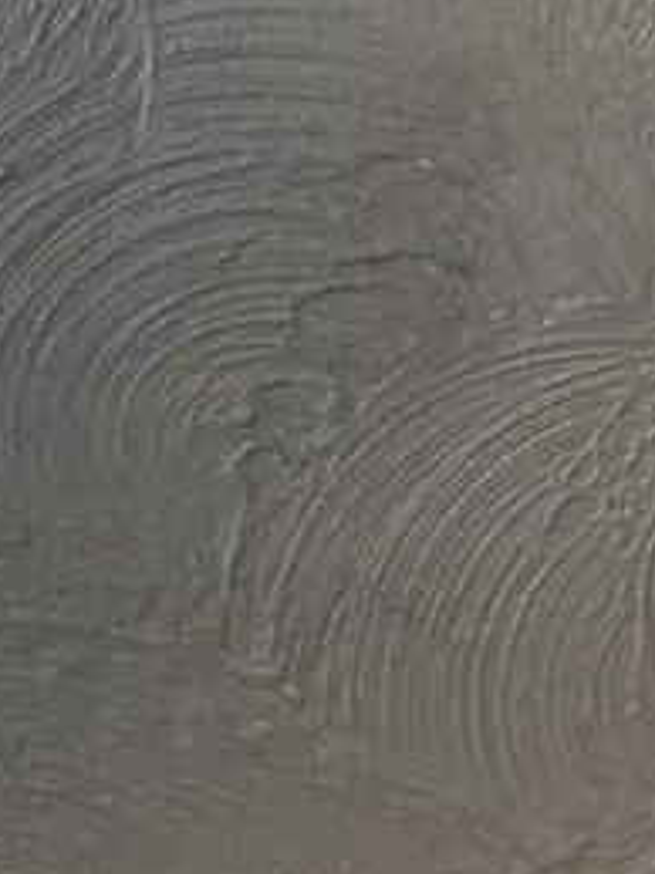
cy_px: 591
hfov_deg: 14.3
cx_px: -402
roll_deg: -0.7
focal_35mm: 95
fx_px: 2399
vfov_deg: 20.6
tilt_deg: -7.2
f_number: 1.78
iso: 125
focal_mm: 6.86
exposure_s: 1/100
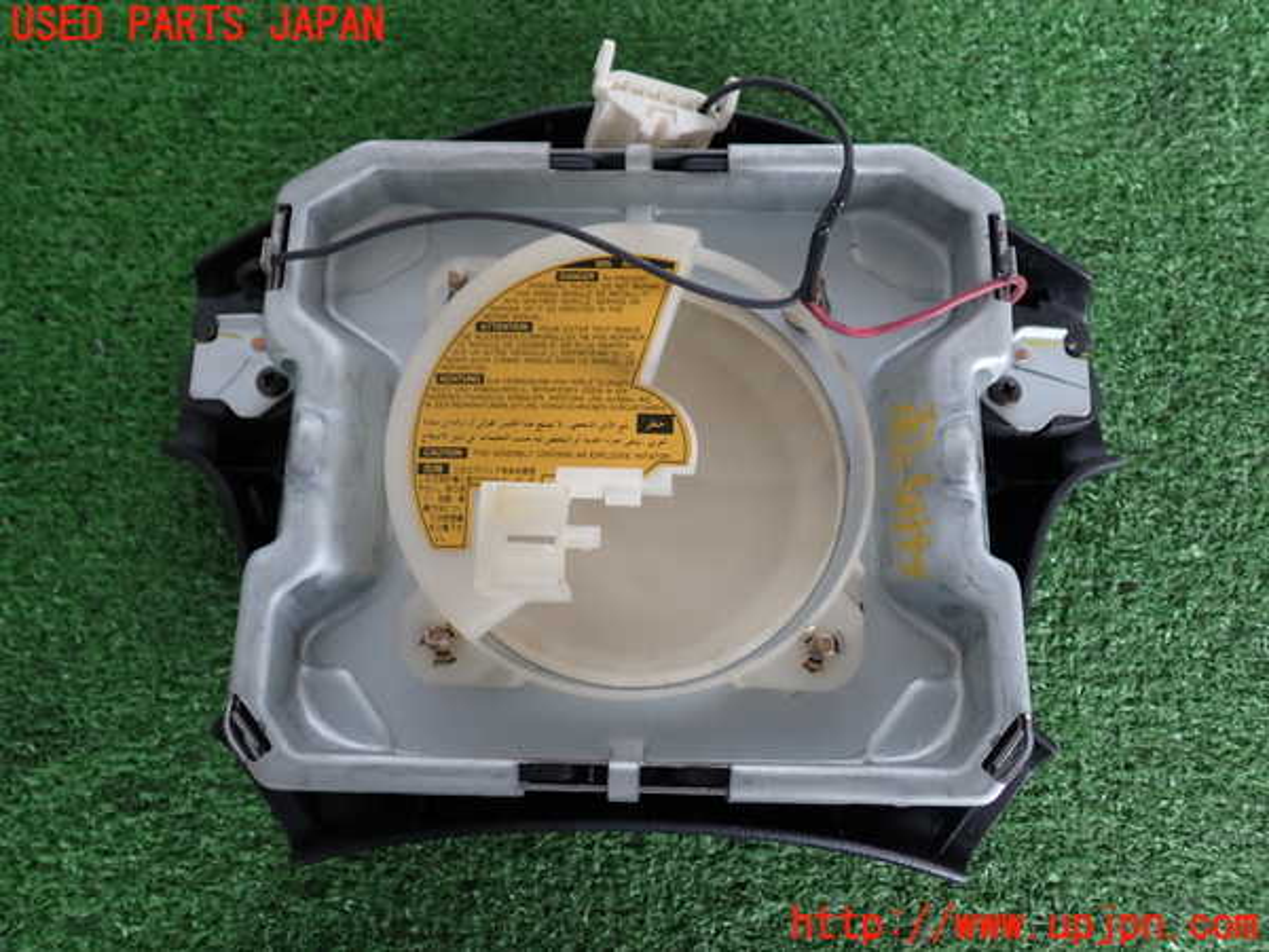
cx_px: 634
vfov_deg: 46.8
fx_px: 1100
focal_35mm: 30
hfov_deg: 60.0
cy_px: 476
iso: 200
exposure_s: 1/40
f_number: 2.3
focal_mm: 5.4
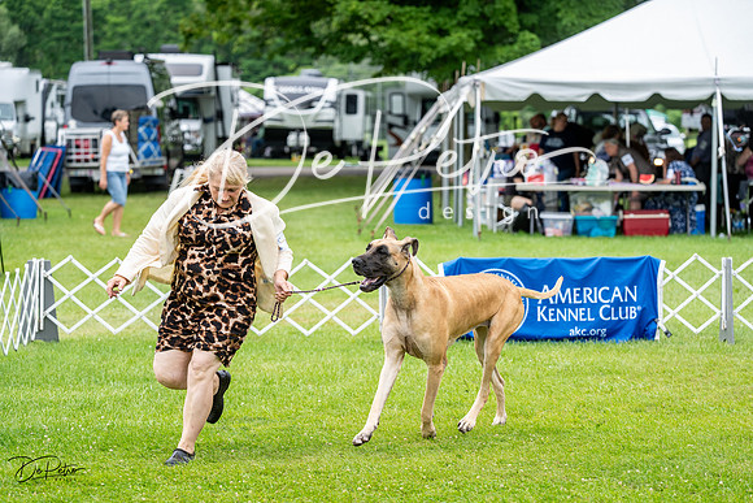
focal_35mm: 122
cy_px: 252
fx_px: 2552
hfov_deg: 16.8
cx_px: 376
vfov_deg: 11.2
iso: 400
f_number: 4.5
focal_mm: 122
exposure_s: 1/1000
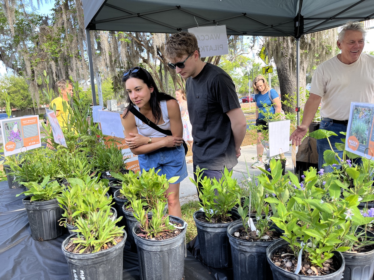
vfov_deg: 53.1
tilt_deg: -7.0
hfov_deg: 67.3
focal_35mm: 26
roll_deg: +4.9
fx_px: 281
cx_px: 187
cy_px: 140
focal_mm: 5.1
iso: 40
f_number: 1.6
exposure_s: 1/211
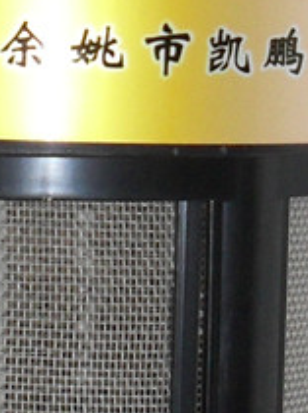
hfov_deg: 8.6
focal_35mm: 171
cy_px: 37
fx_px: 2033
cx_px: 18
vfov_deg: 11.5
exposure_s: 1/45
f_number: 3.2
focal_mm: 6.3
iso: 200
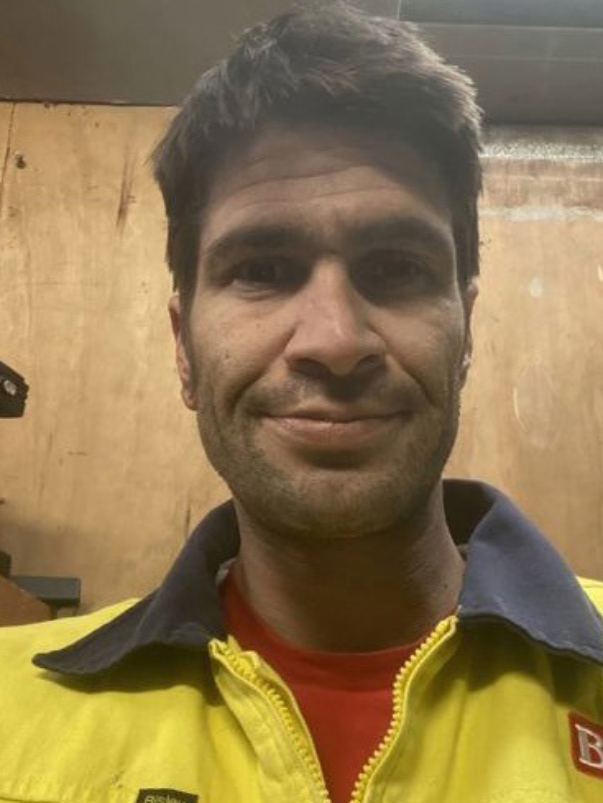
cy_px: 415
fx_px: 836
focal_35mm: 36
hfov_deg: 39.7
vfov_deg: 51.3
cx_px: 288
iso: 400
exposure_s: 1/25
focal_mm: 2.71
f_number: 2.2
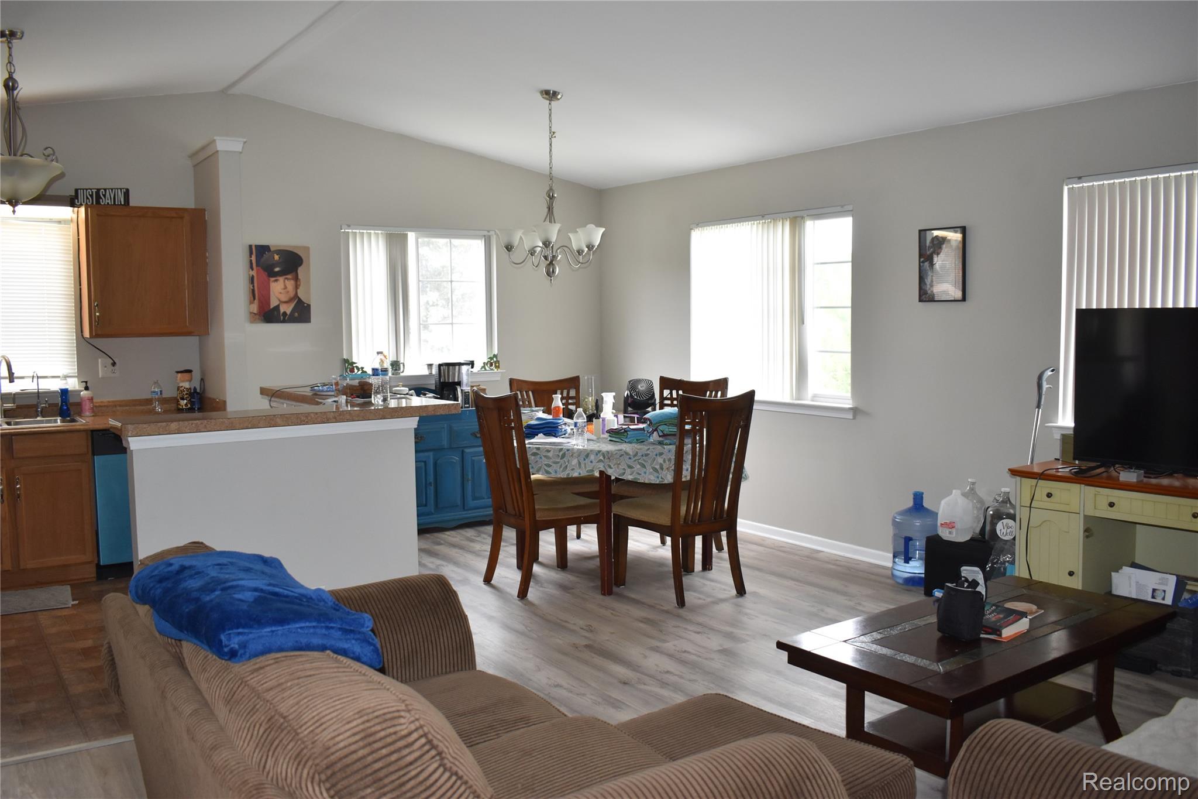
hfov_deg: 61.9
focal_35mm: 30
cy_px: 400
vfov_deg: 43.6
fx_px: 998
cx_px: 599
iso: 800
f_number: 5
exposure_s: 1/200
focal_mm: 20
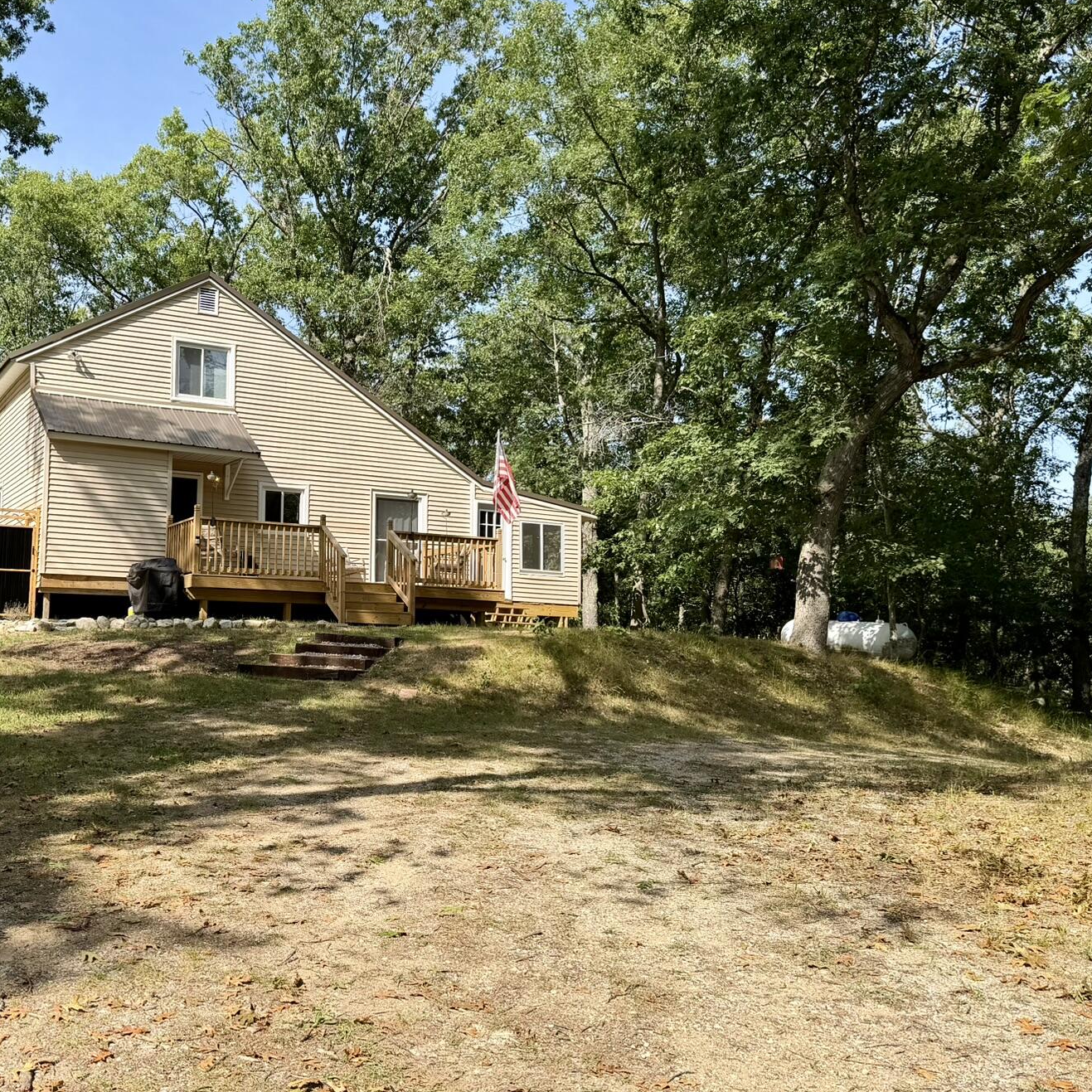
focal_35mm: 33
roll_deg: +0.6
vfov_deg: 49.7
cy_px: 548
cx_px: 330
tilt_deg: +6.1
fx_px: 1178
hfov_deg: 48.6
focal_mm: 6.76
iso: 80
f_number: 1.78
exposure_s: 1/2370
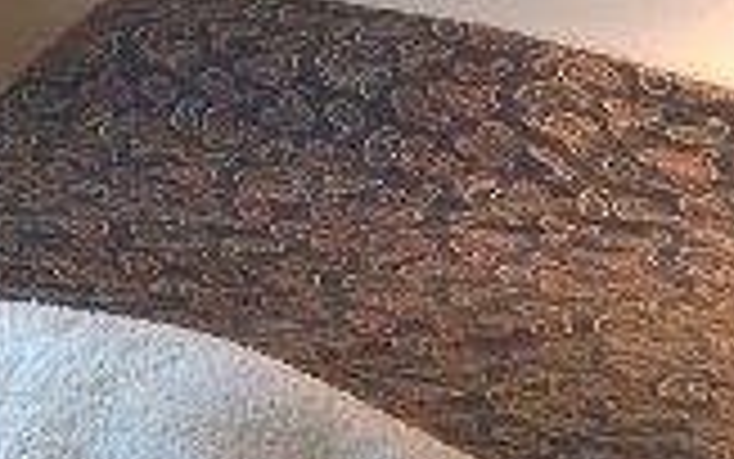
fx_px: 2221
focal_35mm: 111
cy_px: -135
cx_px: -322
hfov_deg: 17.2
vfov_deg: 11.5
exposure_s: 1/30
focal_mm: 4.15
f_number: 2.2
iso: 125
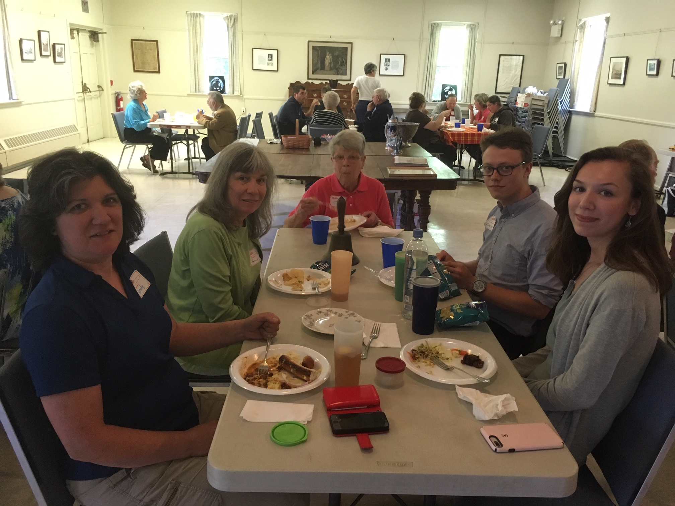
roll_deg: -1.9
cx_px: 338
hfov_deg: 61.7
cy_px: 253
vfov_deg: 48.2
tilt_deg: -16.8
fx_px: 565
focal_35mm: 29
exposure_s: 1/20
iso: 200
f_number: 2.2
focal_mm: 4.15
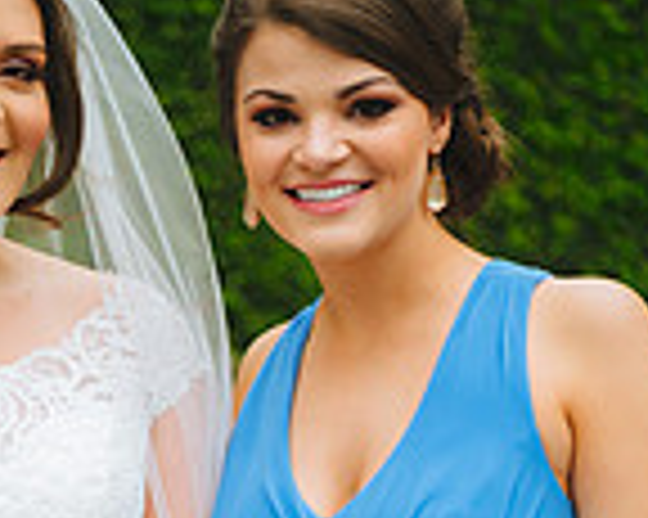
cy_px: 685
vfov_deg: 7.4
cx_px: 92
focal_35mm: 205
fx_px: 3929
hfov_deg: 9.4
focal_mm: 70
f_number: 2.8
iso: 125
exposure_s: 1/320
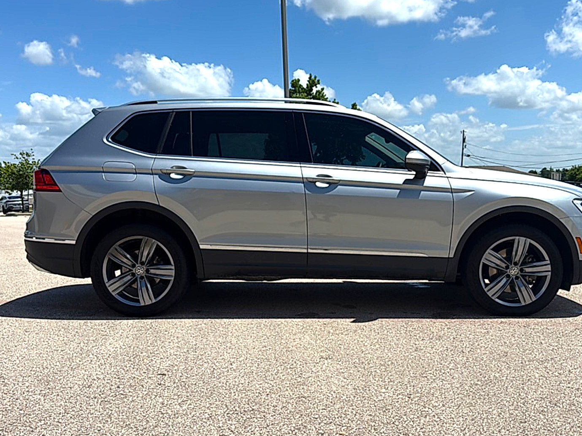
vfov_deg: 48.2
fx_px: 488
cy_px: 238
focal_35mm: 29
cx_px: 317
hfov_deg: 61.6
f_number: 1.78
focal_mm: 6.76
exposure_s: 1/9091
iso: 80
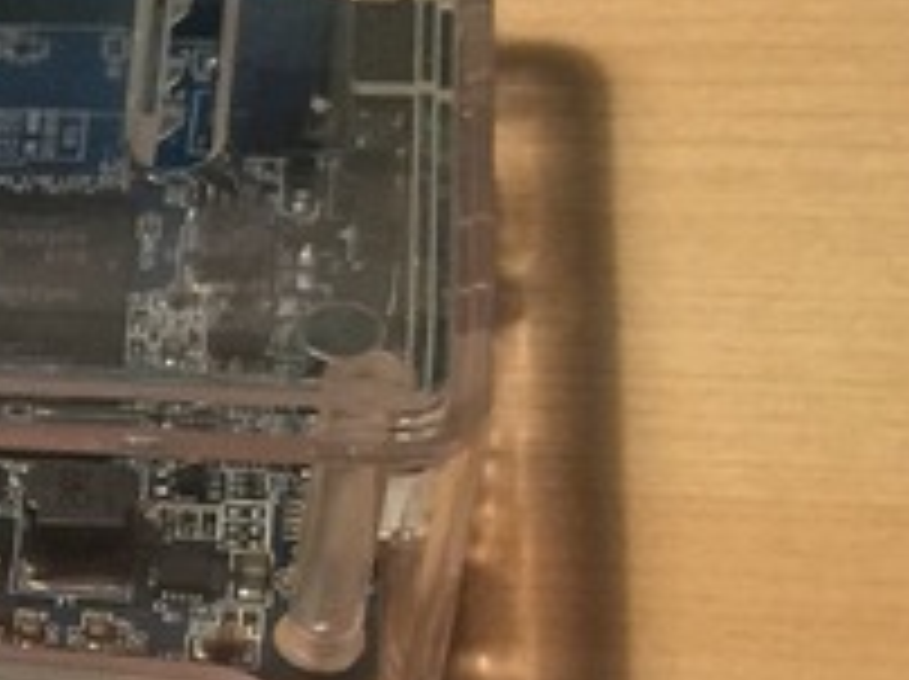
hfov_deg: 15.1
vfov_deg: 12.4
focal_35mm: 115
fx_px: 3016
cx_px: -662
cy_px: 932
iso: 125
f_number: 2.2
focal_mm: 4.15
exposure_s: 1/17
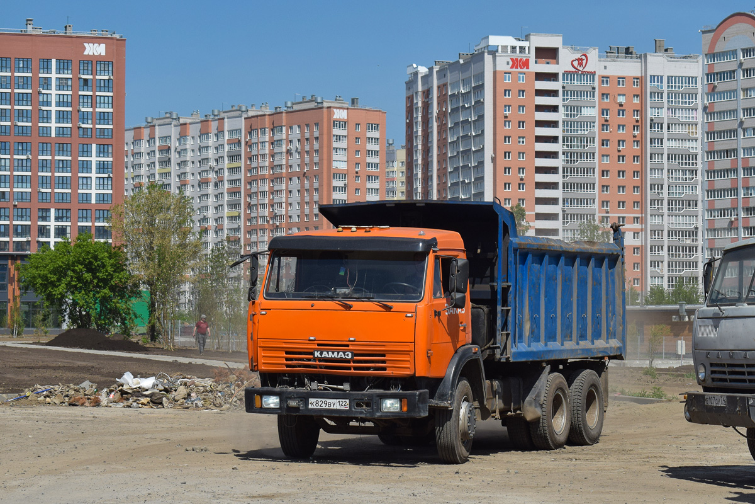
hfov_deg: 24.6
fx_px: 1730
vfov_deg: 16.6
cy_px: 252
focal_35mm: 82
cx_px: 378
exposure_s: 1/1250
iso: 200
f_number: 7.1
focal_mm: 55
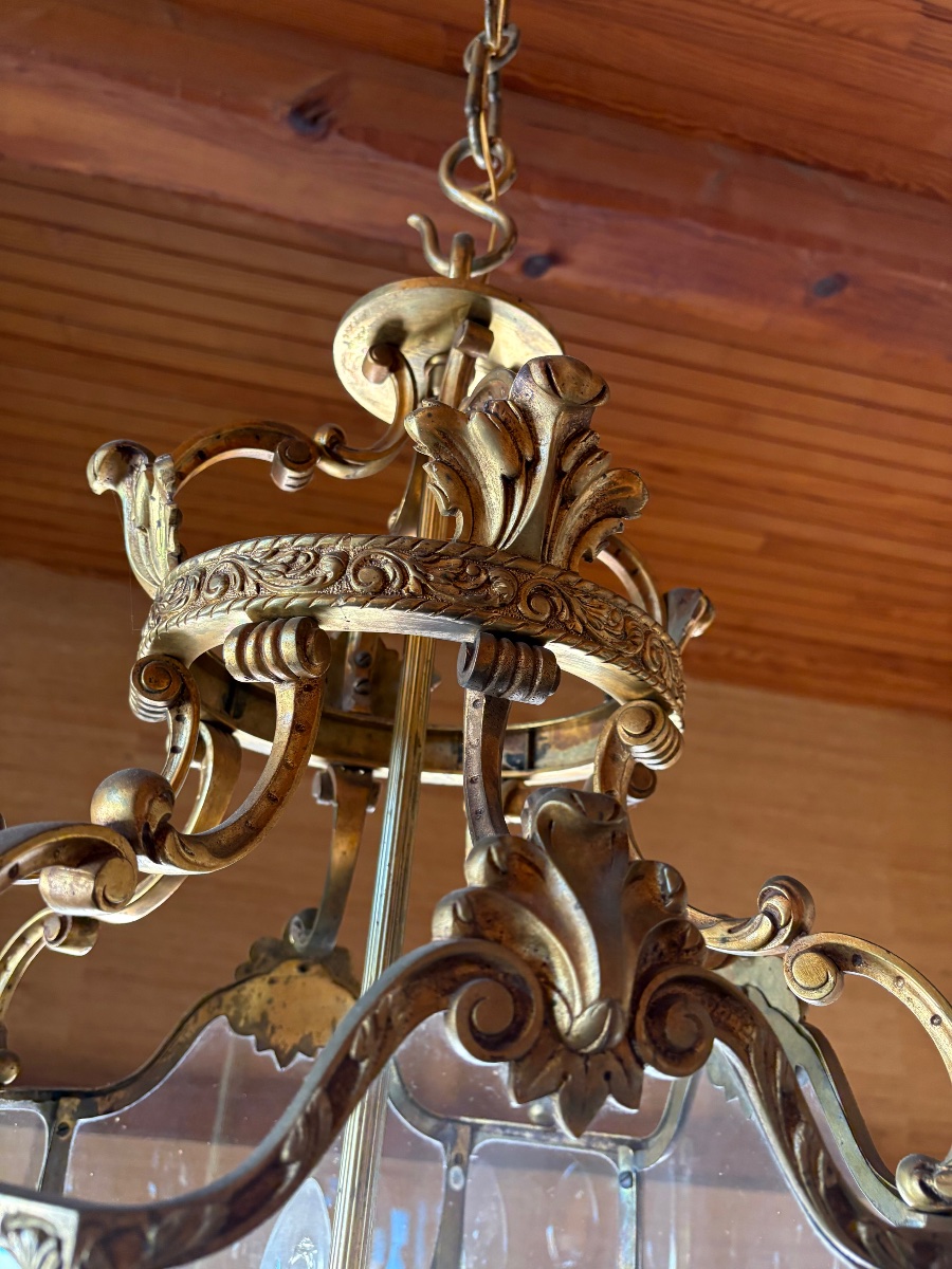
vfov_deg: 67.3
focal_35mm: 26
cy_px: 634
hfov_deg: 53.1
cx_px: 476
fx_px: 953
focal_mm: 5.96
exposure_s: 1/60
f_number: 1.6
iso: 200
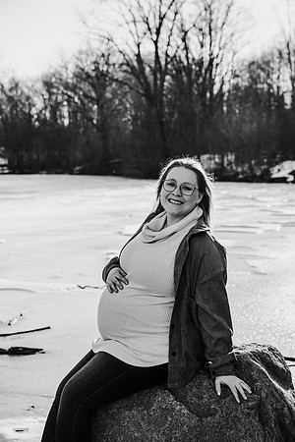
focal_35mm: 70
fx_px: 860
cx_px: 148
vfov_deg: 28.8
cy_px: 221
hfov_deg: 19.5
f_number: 5.6
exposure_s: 1/500
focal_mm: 70
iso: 320
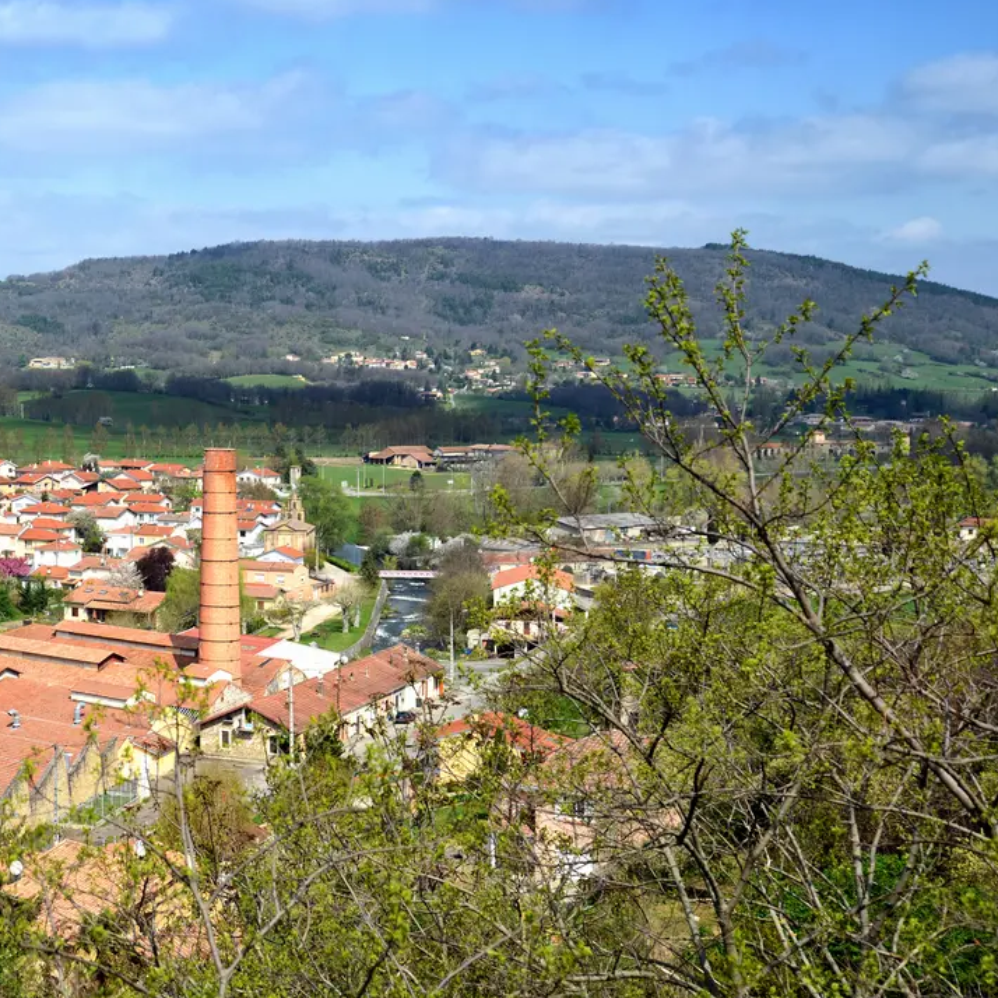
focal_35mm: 64
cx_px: 119
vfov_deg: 26.9
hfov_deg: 26.1
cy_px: 538
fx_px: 2088
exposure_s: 1/1000
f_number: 4.5
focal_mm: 42
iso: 100
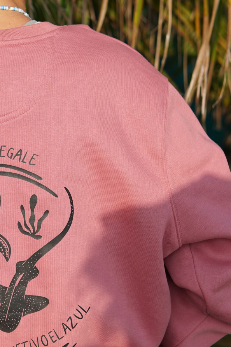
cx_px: -4
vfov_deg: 21.0
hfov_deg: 13.9
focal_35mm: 97
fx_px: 934
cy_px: 166
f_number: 2.8
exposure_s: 1/1600
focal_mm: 30
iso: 100
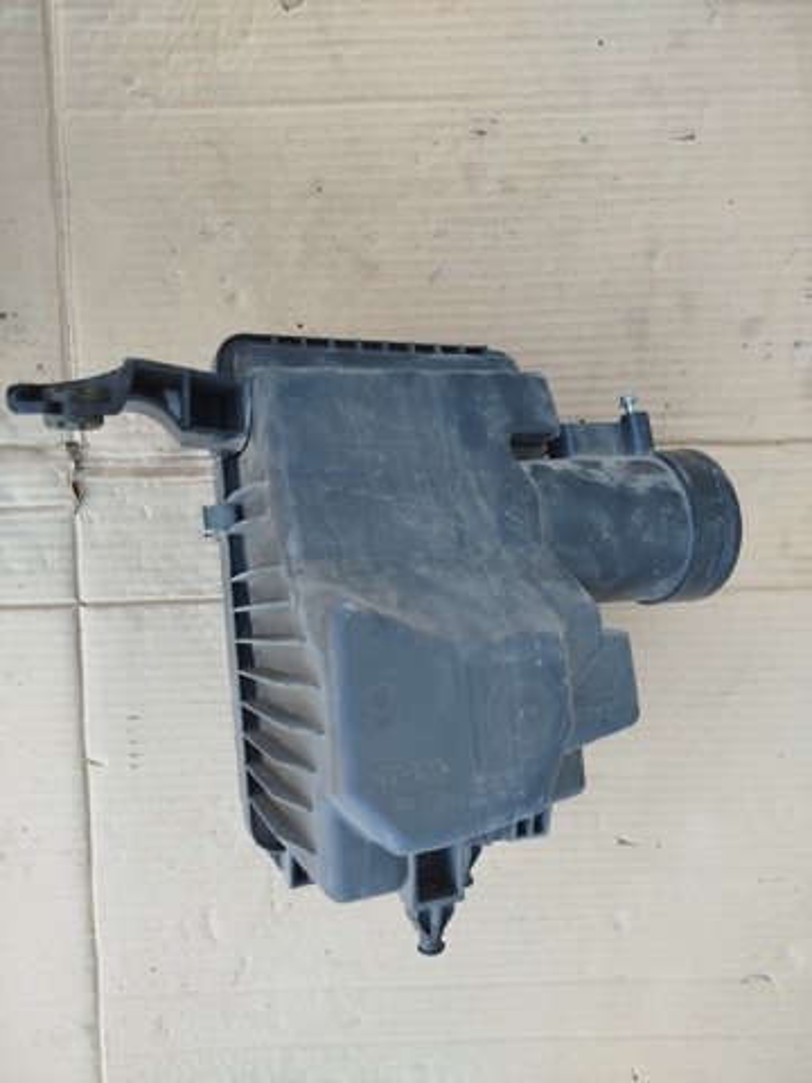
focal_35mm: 24
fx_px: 751
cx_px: 406
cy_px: 542
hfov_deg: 56.8
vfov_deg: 71.6
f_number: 1.7
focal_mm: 5.31
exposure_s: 1/50
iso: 80
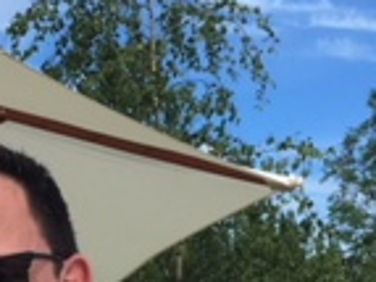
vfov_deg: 10.5
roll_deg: -2.5
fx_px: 1411
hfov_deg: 14.7
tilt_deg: -9.4
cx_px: -60
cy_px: 559
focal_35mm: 130
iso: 25
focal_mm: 4.15
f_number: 2.2
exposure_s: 1/1054
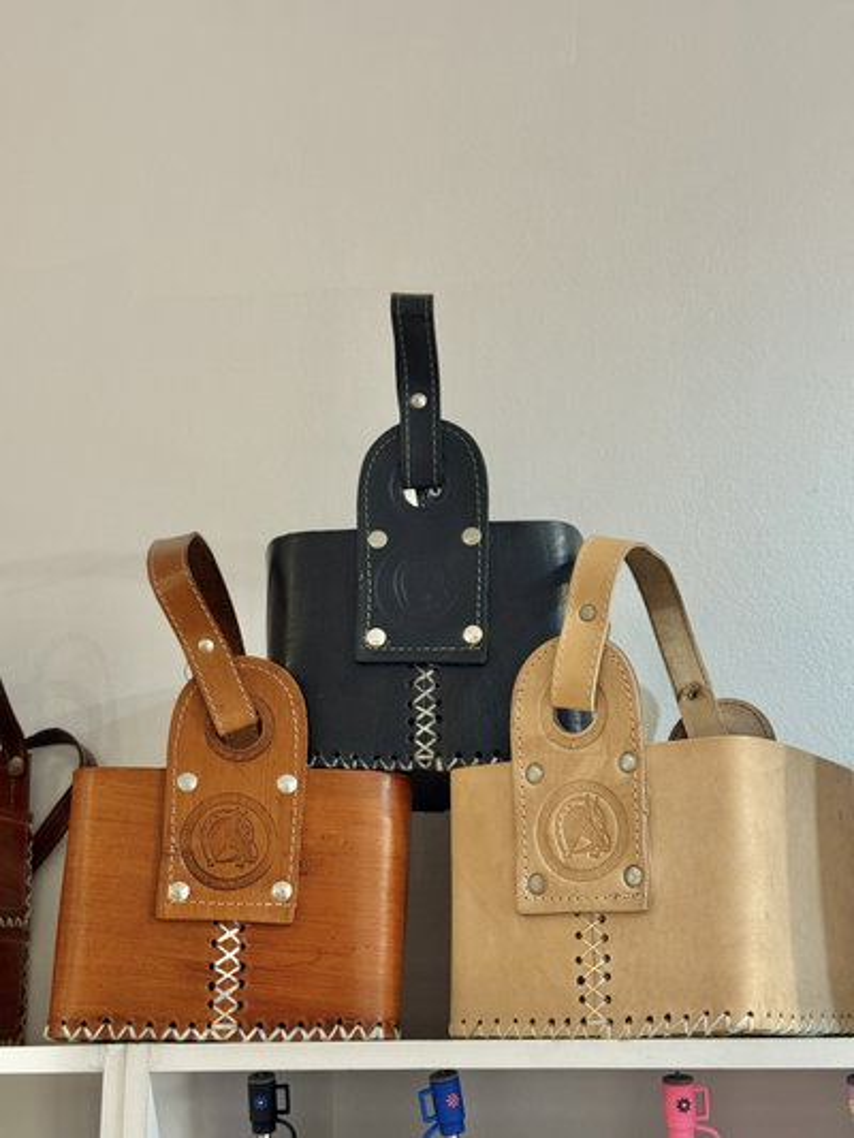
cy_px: 569
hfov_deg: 30.3
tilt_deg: +16.9
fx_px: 1578
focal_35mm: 48
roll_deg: +0.2
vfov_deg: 39.6
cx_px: 427
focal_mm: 6.76
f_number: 1.78
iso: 200
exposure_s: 1/50
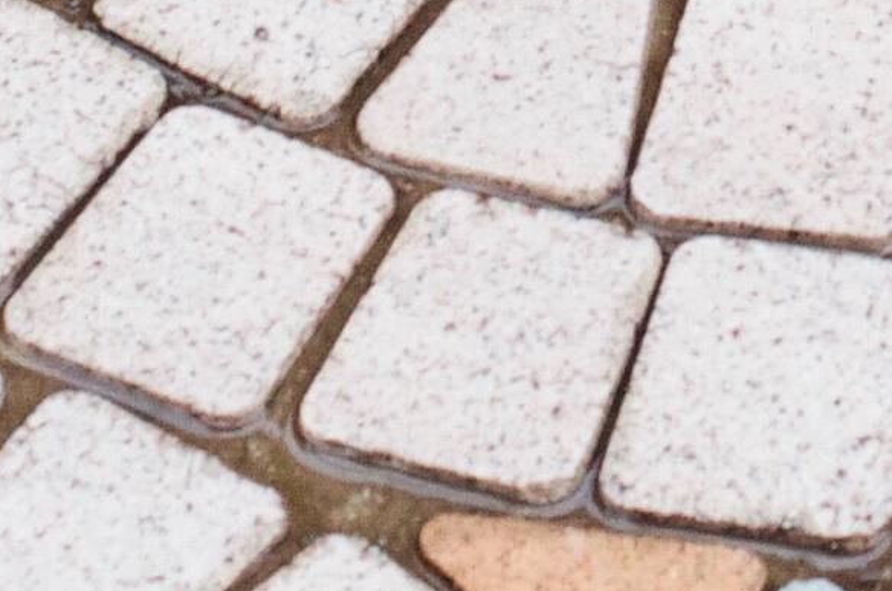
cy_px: -977
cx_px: 1063
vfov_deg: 2.7
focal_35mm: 493
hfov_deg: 4.2
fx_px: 12192
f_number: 5.6
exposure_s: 1/100
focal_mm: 50
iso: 1250
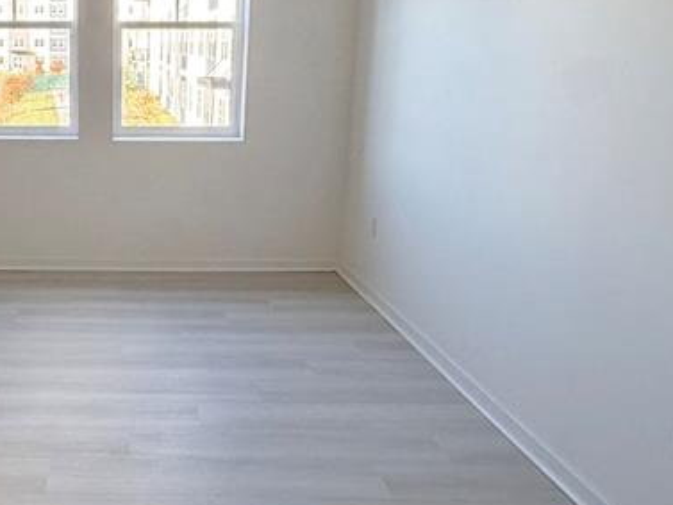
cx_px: 93
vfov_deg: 37.5
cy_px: 189
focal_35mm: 38
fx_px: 739
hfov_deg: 45.3
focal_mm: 2.22
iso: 100
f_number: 2.2
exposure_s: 1/120
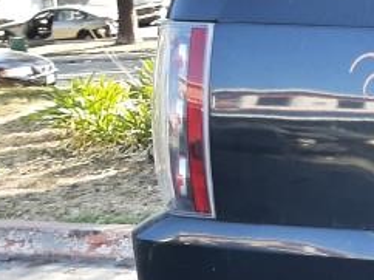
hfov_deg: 19.6
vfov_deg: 17.1
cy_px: 167
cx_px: 573
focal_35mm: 86
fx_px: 928
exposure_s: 1/235
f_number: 1.7
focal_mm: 3.93
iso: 40
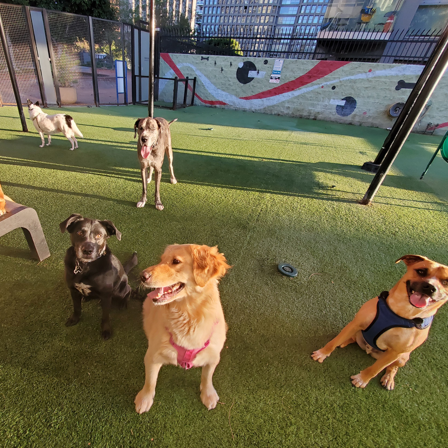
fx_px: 234
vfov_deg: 87.4
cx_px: 176
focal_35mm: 16
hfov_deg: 86.2
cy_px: 231
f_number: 2.2
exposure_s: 1/120
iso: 64
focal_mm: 1.8
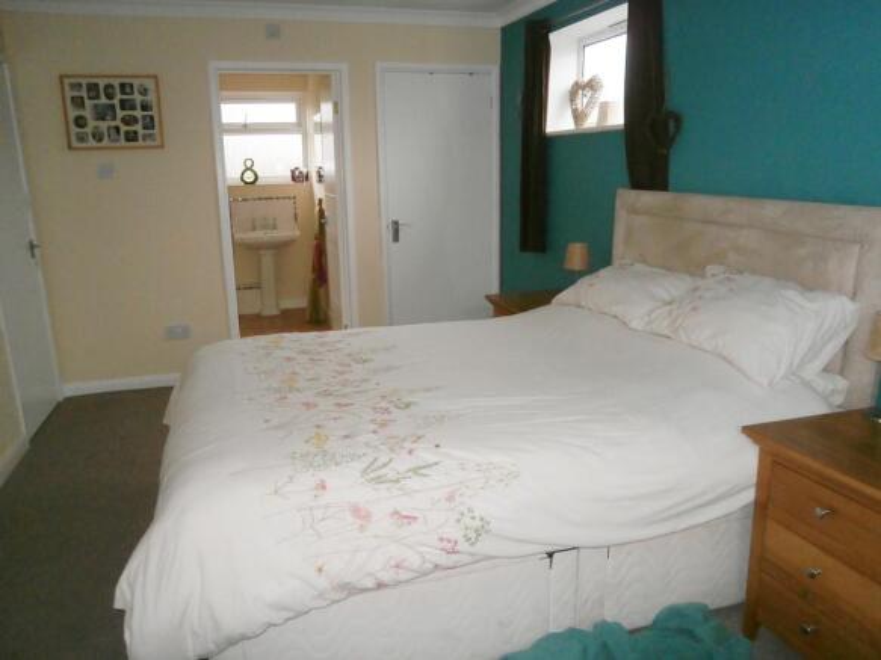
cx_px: 440
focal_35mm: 26
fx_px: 662
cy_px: 330
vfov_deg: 53.0
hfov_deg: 67.3
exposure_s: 1/30
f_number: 2.8
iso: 200
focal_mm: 4.7
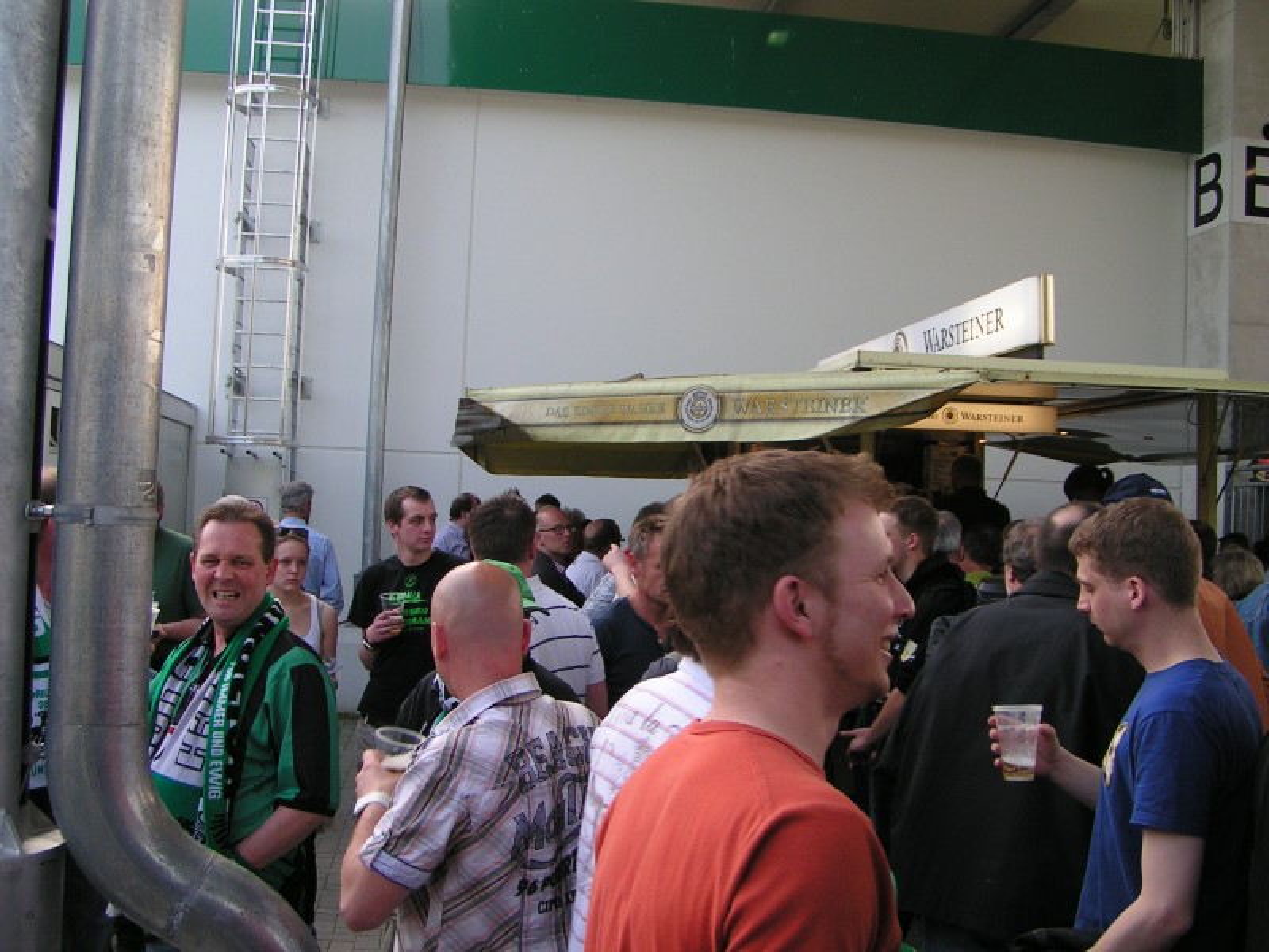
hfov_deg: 49.0
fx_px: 1393
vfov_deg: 37.7
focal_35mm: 38
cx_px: 634
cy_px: 476
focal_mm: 5.8
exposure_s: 1/100
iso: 50
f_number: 4
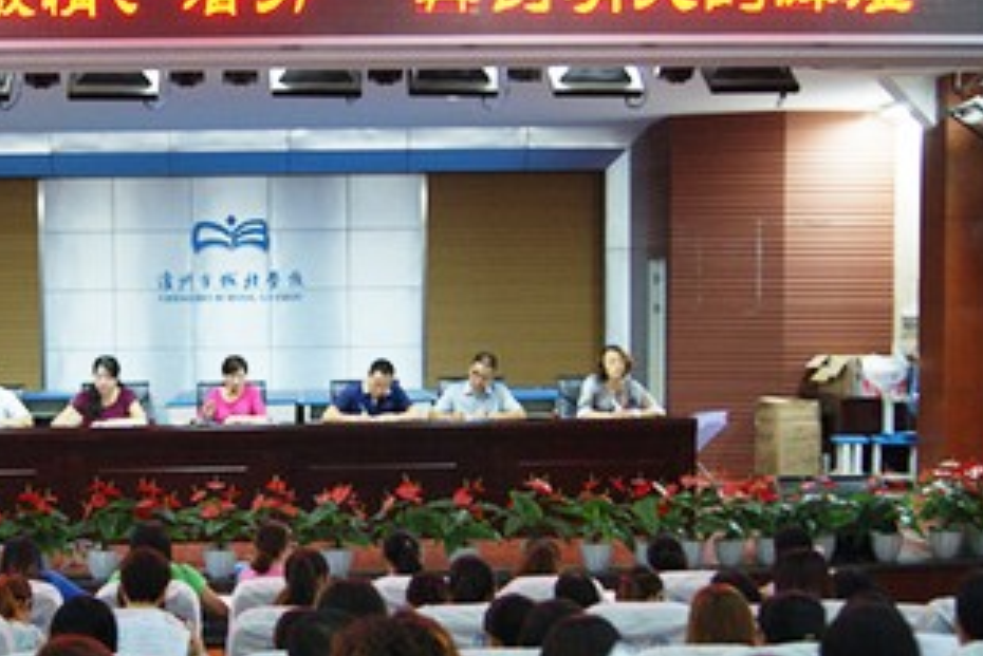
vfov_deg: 21.6
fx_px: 1721
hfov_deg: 31.3
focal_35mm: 63
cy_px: 402
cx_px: 247
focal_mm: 26
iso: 400
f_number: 4
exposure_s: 1/8
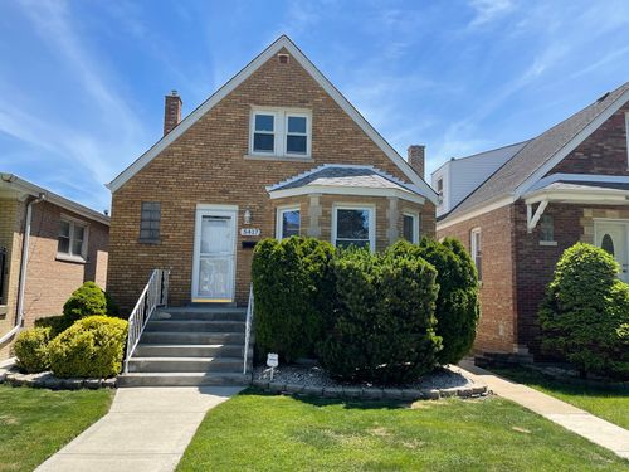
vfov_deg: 54.9
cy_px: 236
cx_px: 314
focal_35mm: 25
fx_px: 454
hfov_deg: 69.4
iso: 32
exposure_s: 1/2786
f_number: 1.6
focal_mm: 5.1
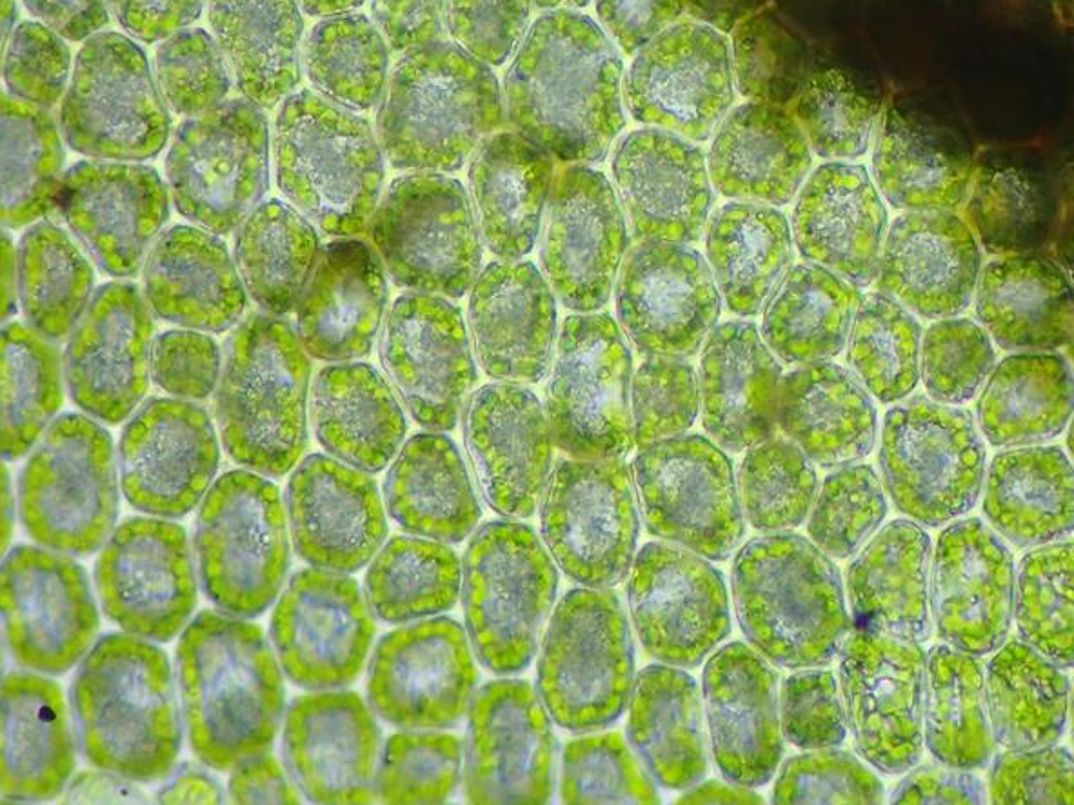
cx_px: 521
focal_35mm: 66
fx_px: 2047
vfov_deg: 22.2
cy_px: 400
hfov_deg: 29.4
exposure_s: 1/60
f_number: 3.6
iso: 400
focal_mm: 11.01
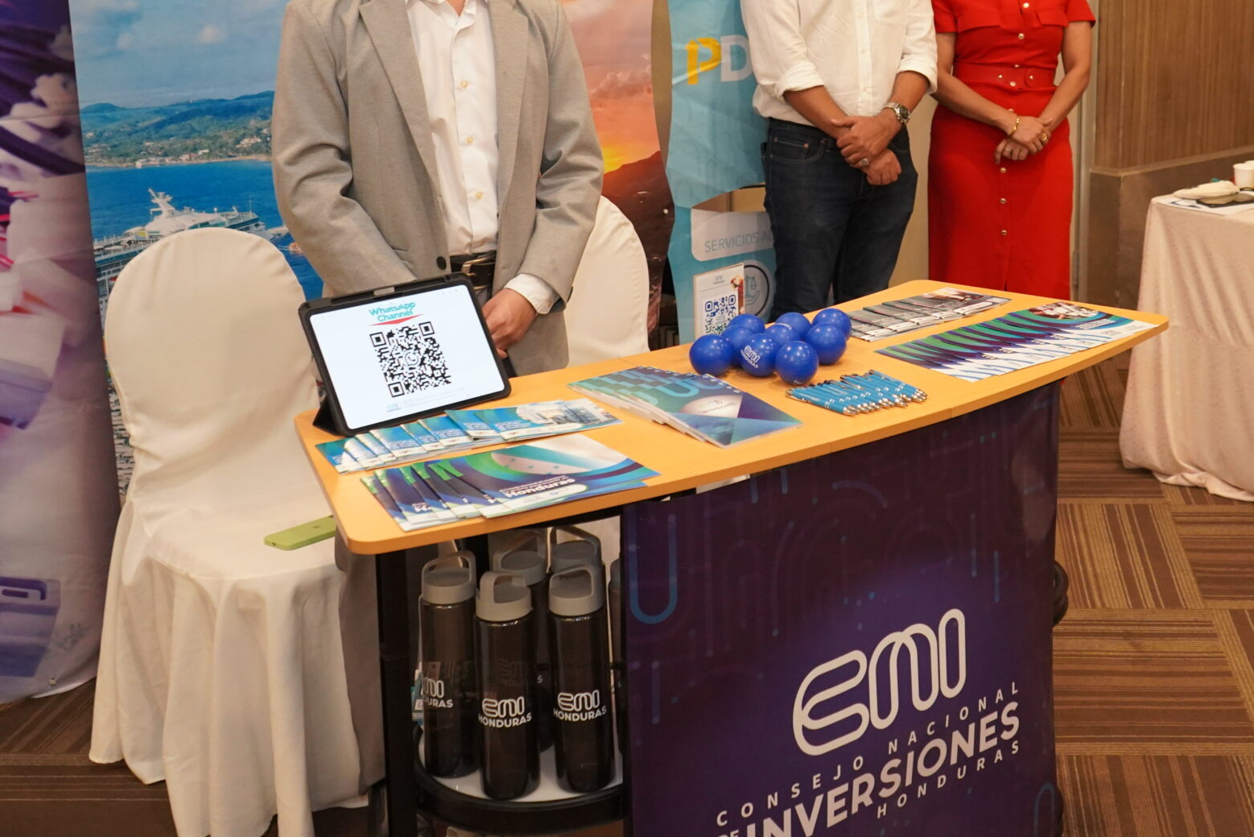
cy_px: 186
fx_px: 1602
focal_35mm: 46
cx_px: 926
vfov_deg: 28.7
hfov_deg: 41.6
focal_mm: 28
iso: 4000
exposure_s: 1/160
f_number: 4
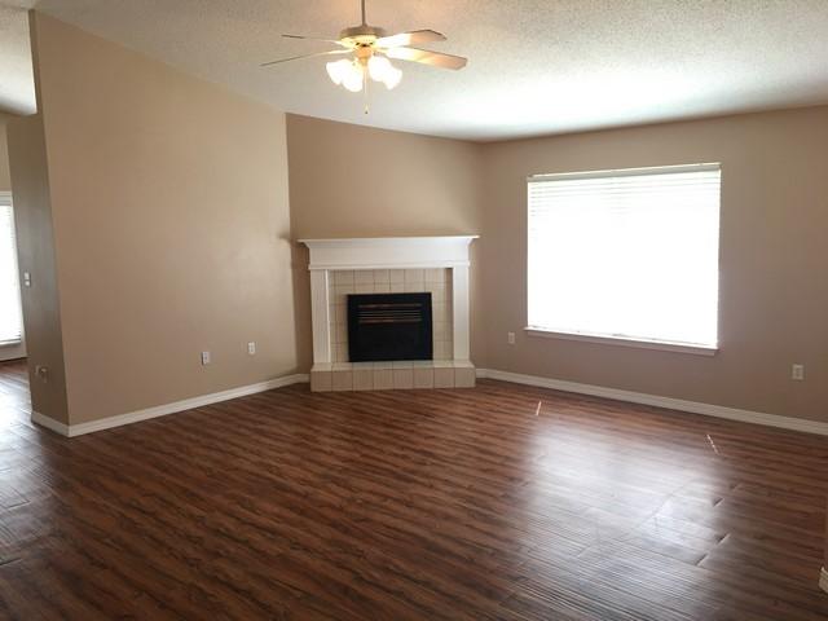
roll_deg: +1.0
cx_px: 414
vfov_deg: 48.2
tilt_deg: -4.8
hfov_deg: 61.7
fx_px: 694
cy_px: 310
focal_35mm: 29
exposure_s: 1/15
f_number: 2.2
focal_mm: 4.15
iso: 32
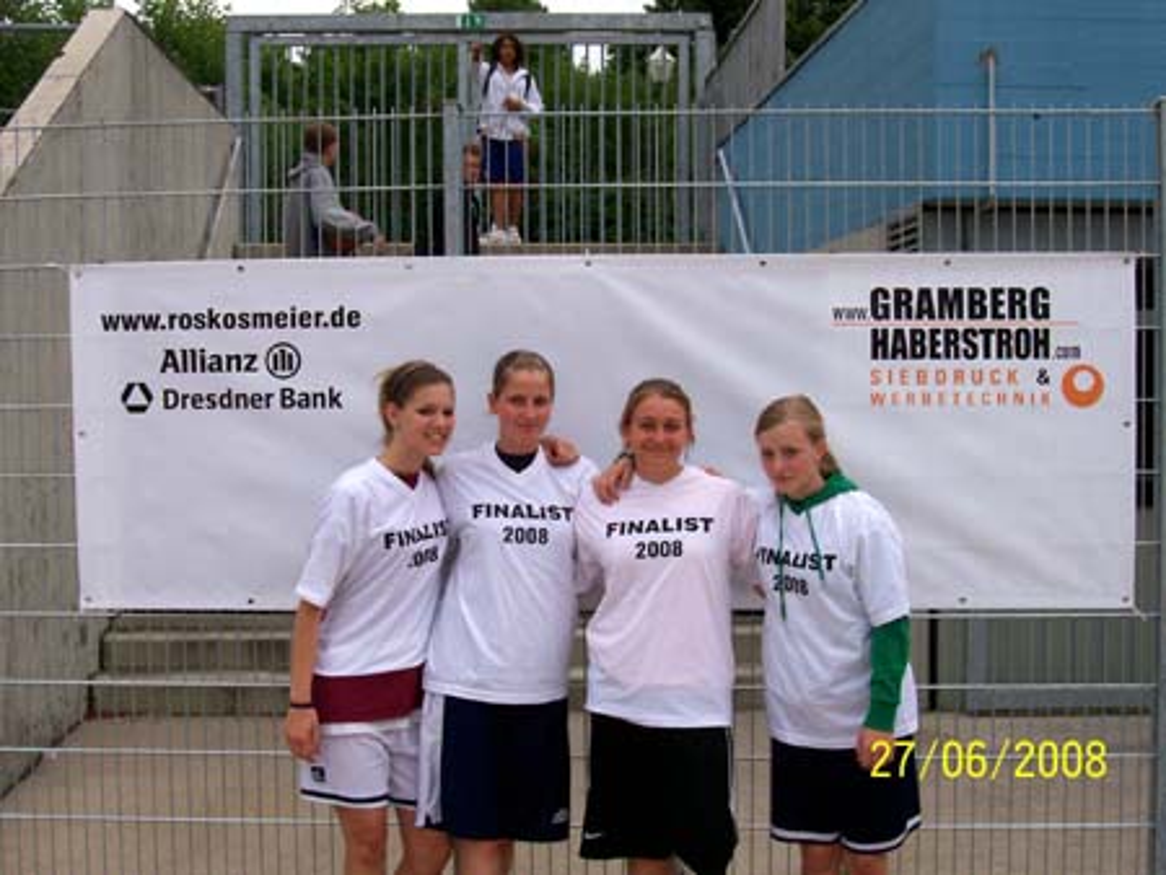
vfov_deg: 27.5
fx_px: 1786
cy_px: 438
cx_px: 583
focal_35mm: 53
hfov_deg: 36.2
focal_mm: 8.7
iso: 80
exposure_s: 1/472
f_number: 6.1
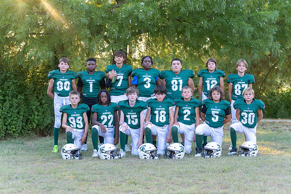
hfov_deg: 24.2
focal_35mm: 84
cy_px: 97
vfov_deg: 16.3
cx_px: 146
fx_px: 679
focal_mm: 84
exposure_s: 1/320
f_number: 4
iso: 640
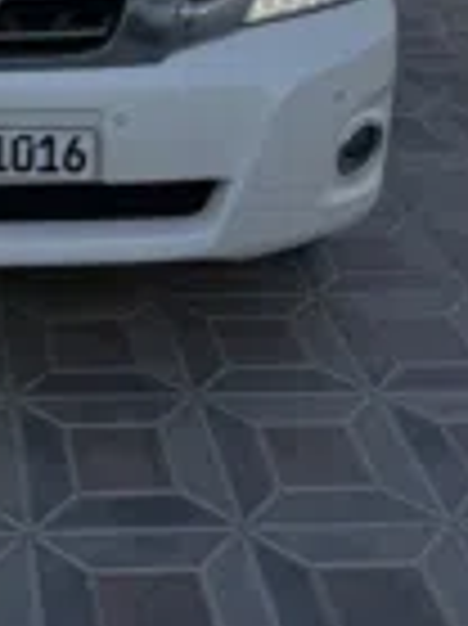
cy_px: -221
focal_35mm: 69
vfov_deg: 24.1
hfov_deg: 20.5
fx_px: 1246
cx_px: -18
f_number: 1.78
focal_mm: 6.76
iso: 80
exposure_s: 1/4975
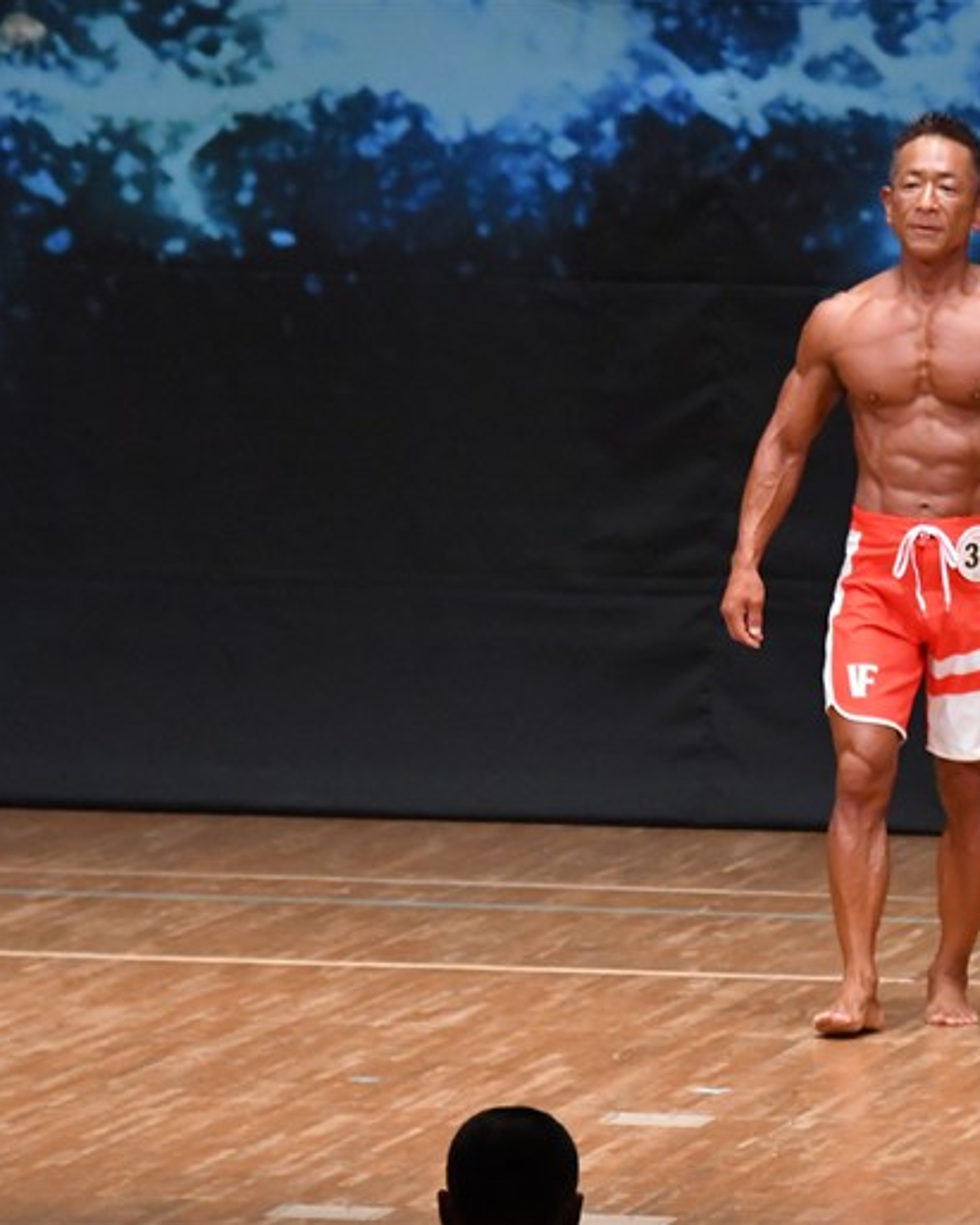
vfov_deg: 5.1
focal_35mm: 382
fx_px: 13854
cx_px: 857
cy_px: 612
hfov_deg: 4.0
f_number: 5.6
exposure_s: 1/400
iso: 6400
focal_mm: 180
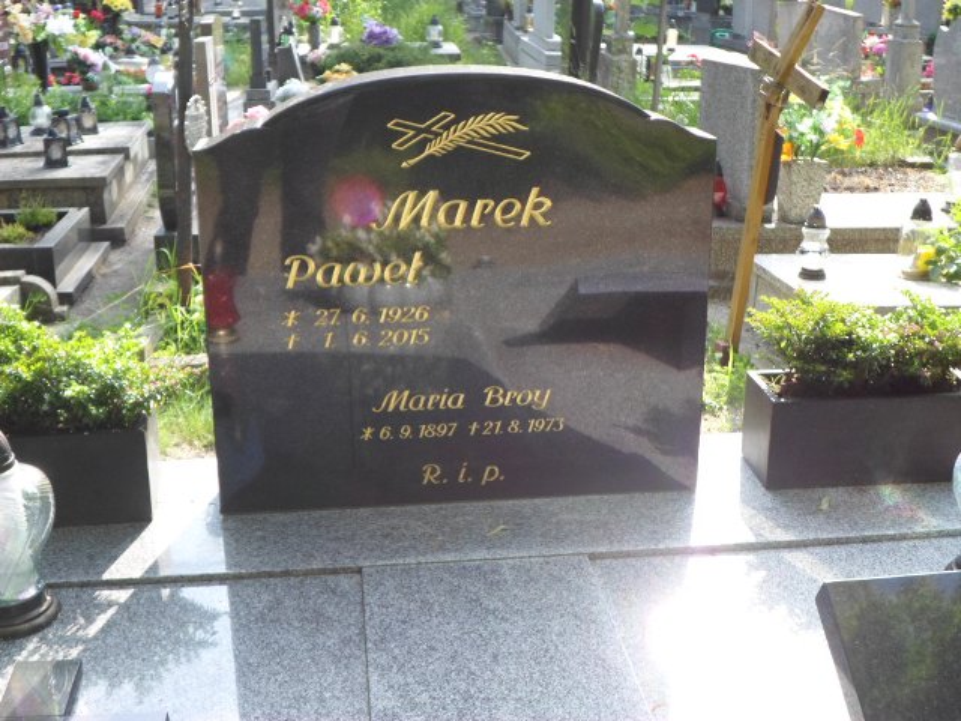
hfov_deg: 43.9
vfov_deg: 33.6
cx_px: 480
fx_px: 1194
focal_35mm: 43
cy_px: 360
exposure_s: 1/180
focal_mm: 7.8
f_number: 3.2
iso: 80
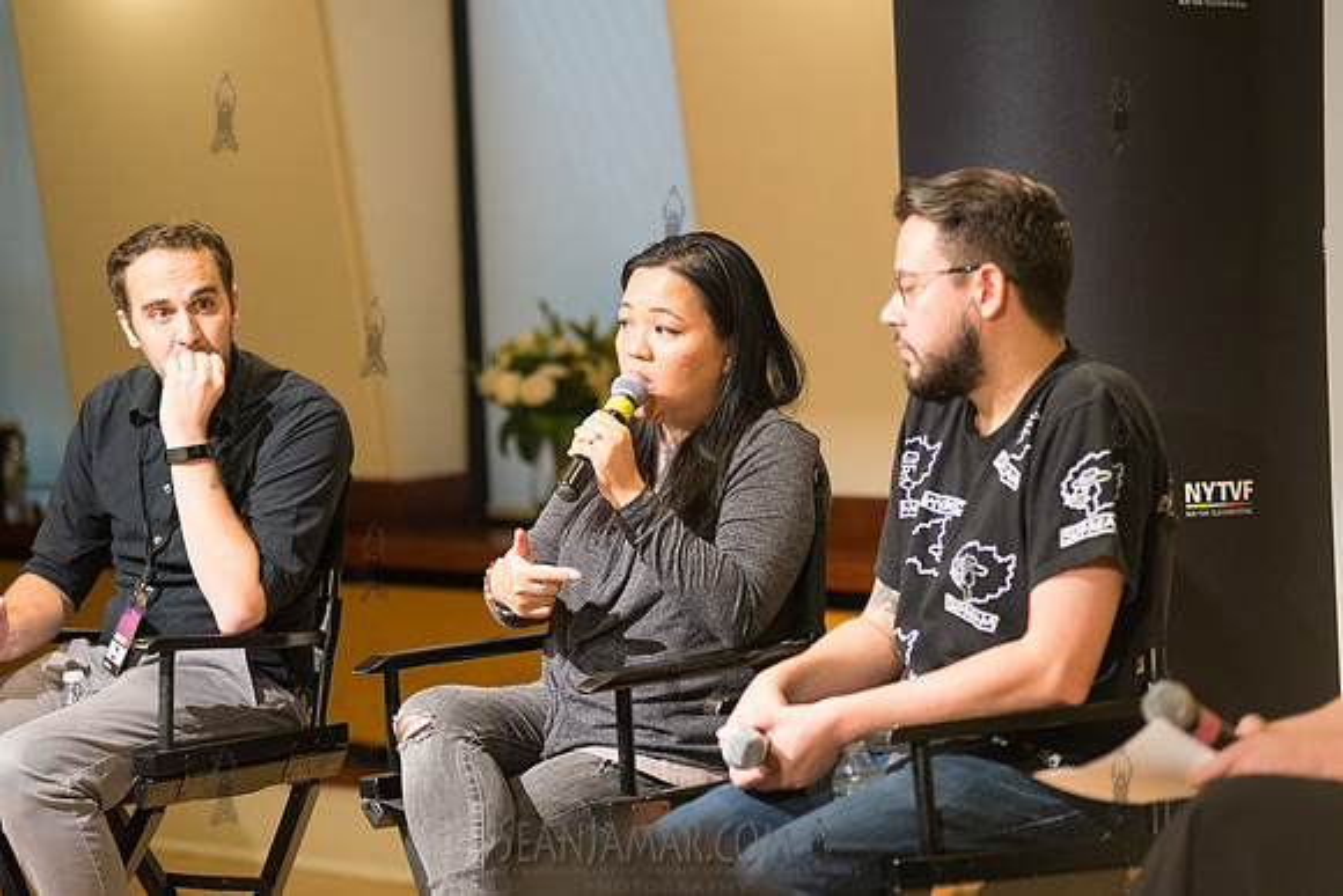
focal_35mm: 125
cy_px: 448
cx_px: 672
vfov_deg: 11.0
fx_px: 4664
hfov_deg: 16.4
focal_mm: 125
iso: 3200
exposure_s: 1/250
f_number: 3.5
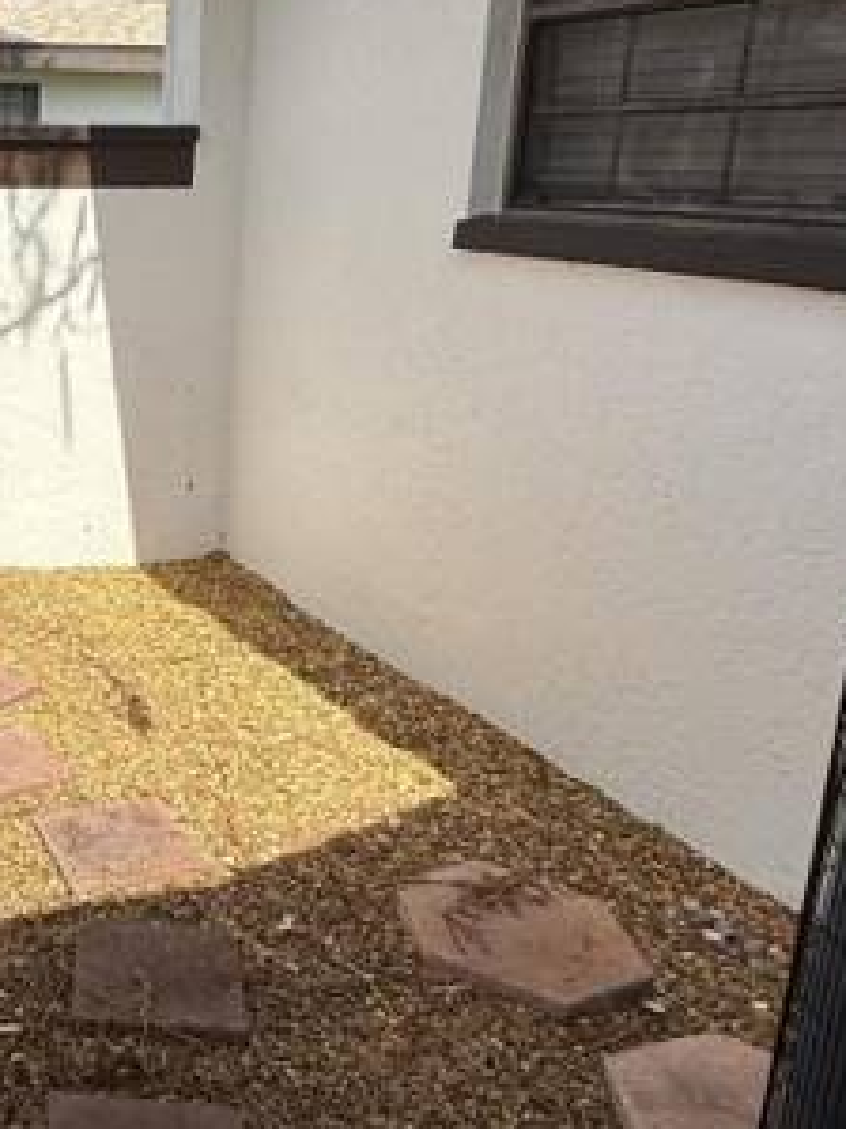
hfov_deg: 32.0
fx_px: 1304
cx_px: -72
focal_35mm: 40
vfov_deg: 46.7
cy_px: 478
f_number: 2.2
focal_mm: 2.22
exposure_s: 1/2506
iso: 50
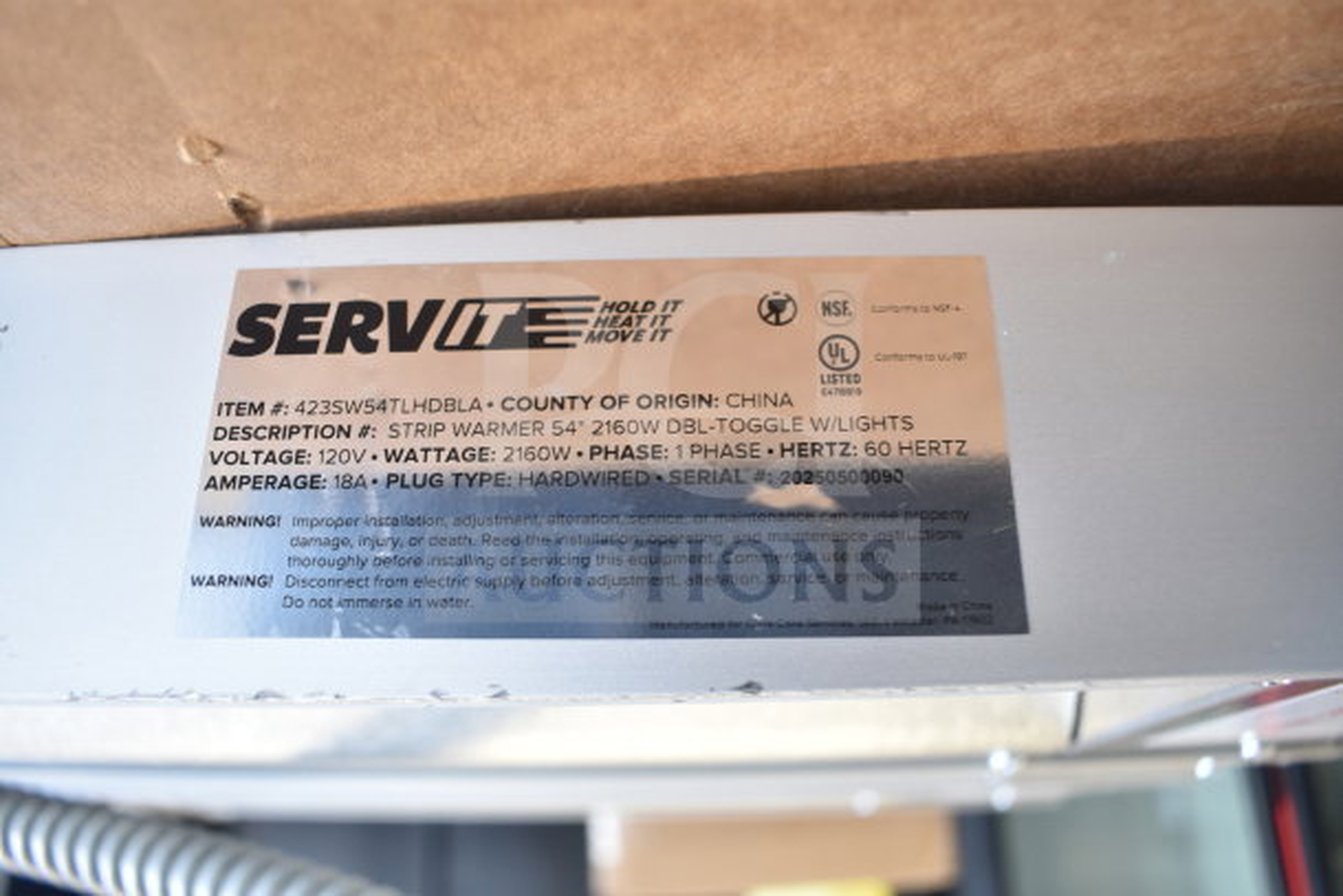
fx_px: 1007
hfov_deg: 67.4
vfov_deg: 48.0
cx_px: 672
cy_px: 448
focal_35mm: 27
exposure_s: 1/30
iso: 280
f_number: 3.5
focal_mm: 18
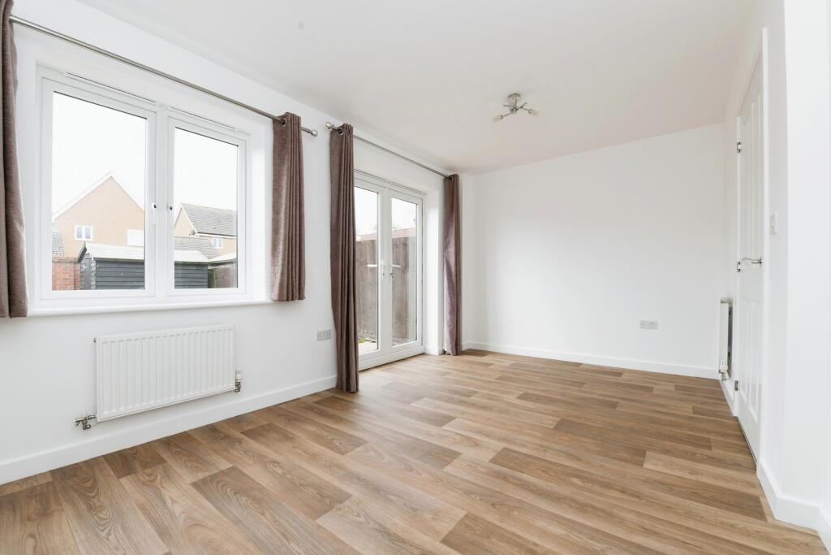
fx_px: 346
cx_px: 416
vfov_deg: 77.3
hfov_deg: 100.4
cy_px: 278
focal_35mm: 15
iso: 640
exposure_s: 1/160
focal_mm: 15
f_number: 10
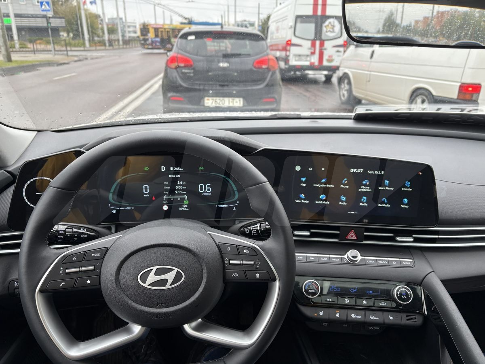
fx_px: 364
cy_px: 182
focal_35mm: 26
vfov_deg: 53.1
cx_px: 242
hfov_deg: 67.3
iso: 50
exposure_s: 1/122
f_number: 1.6
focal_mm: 5.96
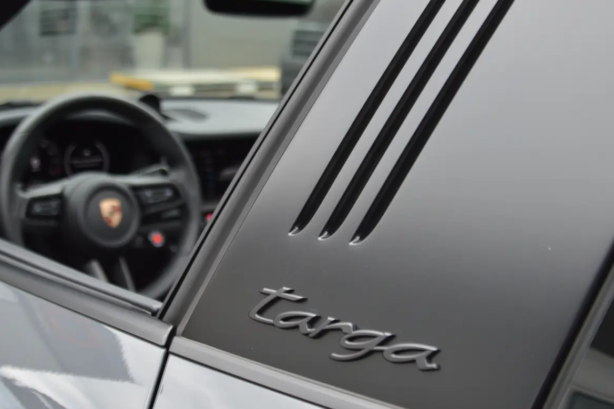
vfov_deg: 27.0
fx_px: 853
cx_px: 268
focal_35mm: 50
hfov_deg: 39.5
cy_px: 234
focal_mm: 24
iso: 200
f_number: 4
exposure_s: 1/200
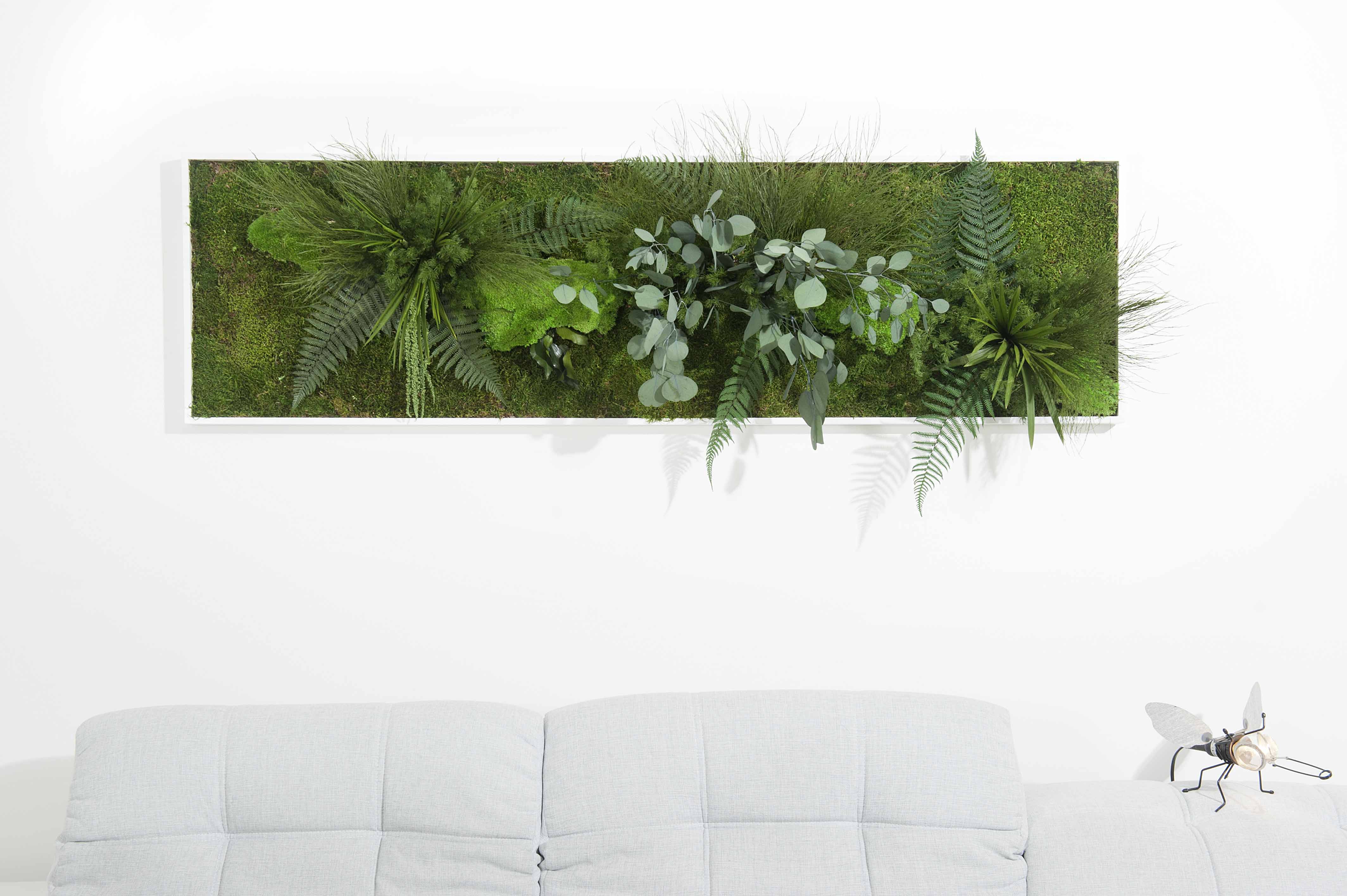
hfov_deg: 43.6
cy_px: 448
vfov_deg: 29.8
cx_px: 674
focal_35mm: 45
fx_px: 1683
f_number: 10
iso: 200
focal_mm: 45
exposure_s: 1/125
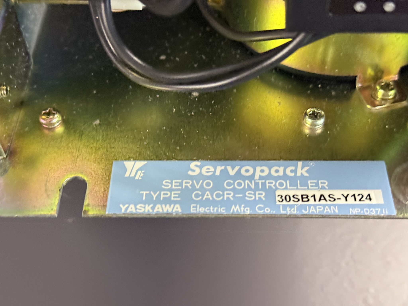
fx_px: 566
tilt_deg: -51.1
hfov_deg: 39.7
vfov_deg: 30.3
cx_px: 204
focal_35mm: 48
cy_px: 153
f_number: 1.78
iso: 500
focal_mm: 6.76
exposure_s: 1/33
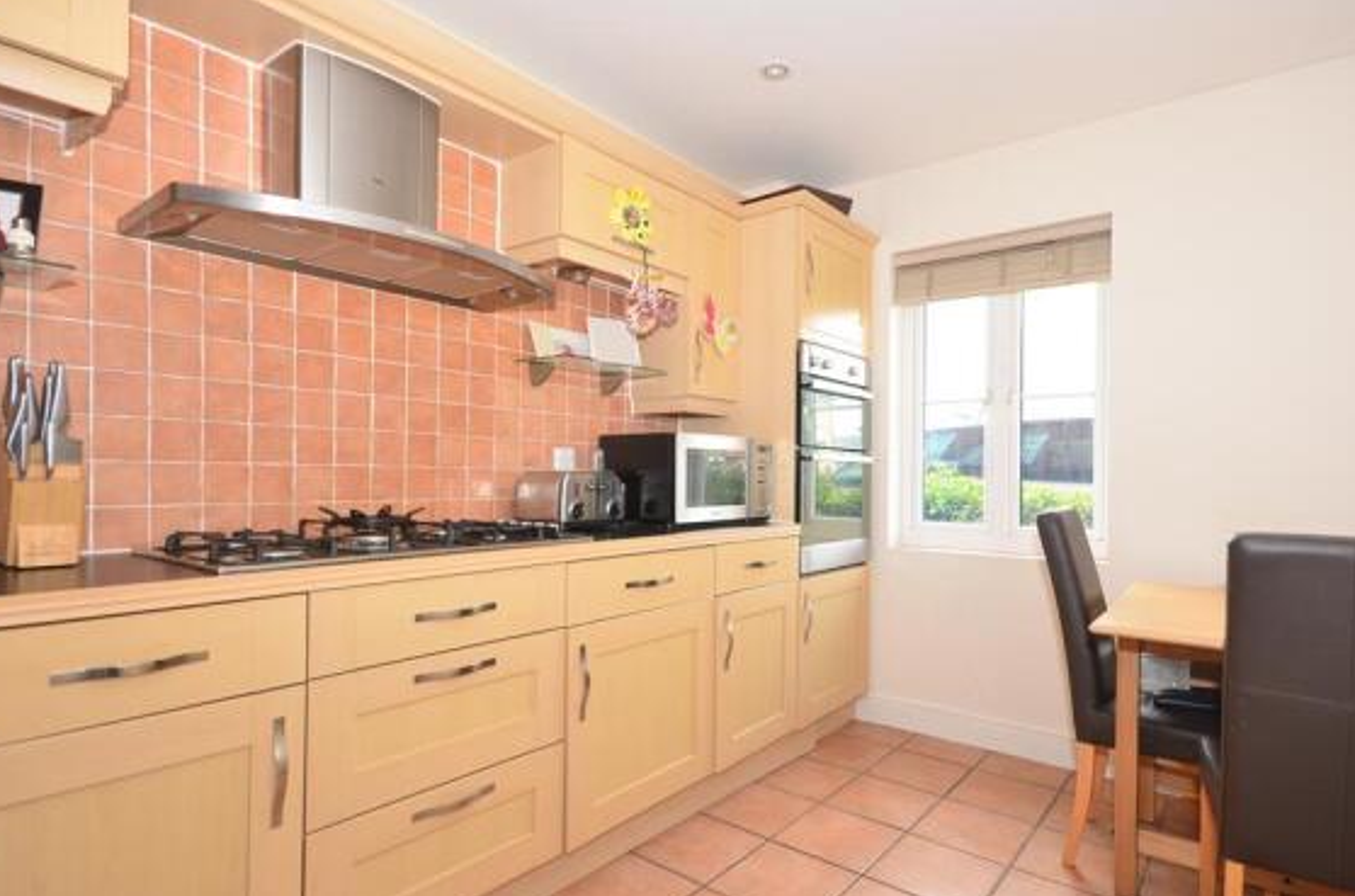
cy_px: 466
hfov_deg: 83.2
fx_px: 762
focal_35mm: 20
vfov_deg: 60.9
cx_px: 726
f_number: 8
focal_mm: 11.5
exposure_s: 1/10
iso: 200
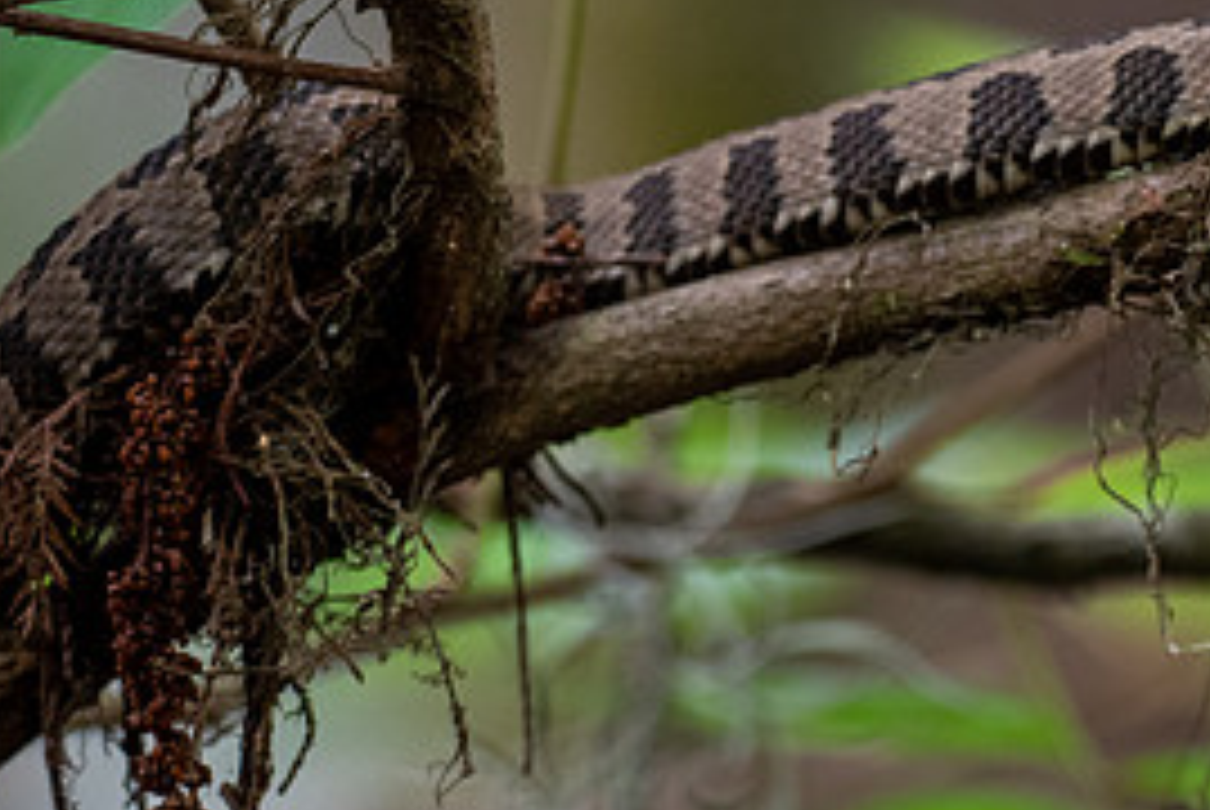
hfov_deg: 2.5
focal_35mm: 809
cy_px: -213
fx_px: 27220
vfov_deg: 1.7
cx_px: 1679
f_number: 5.6
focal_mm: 270
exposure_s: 1/160
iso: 1250
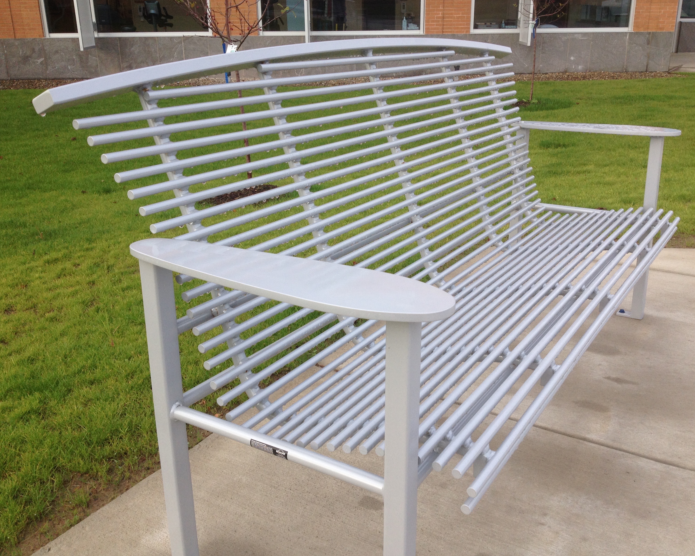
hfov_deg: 49.1
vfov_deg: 40.1
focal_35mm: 37
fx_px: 761
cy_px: 276
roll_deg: +0.5
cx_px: 364
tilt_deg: -20.6
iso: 50
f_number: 2.4
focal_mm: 4.28
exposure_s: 1/373
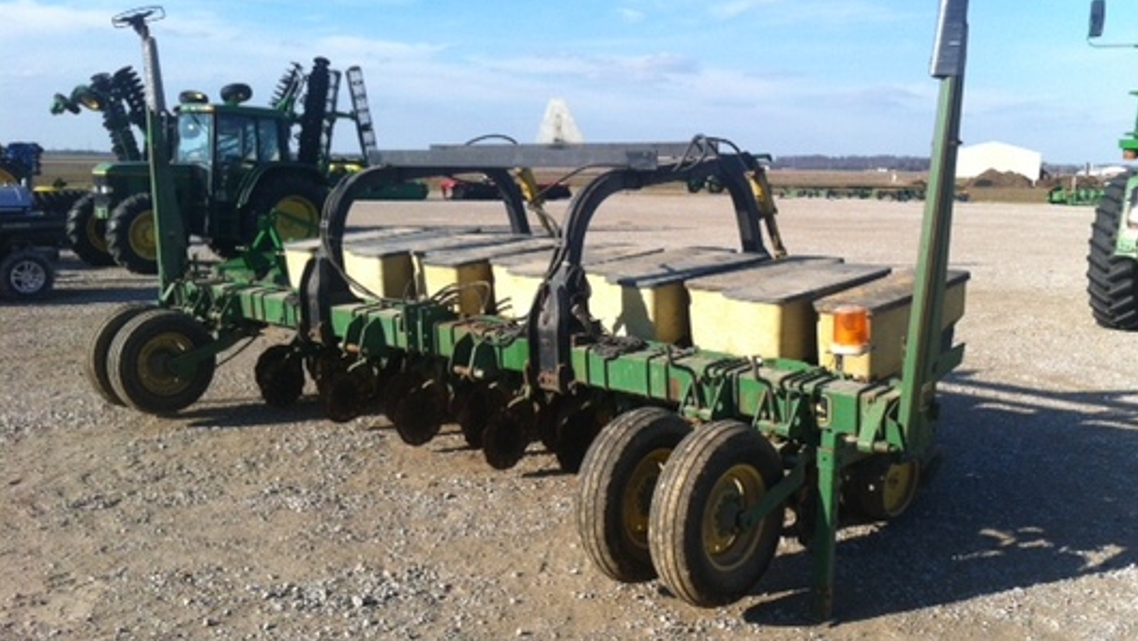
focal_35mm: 39
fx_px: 1177
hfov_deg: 51.6
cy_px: 317
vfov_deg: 30.5
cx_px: 574
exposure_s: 1/1077
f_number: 2.8
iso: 80
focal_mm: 3.85
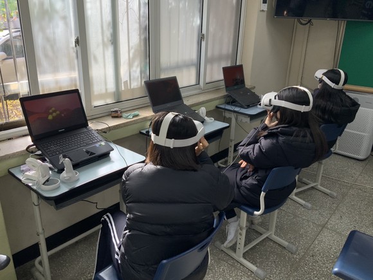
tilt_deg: -21.5
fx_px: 312
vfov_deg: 48.2
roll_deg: -0.6
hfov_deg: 61.7
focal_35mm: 29
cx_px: 186
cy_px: 140
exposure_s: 1/166
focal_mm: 3
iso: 16
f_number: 1.8
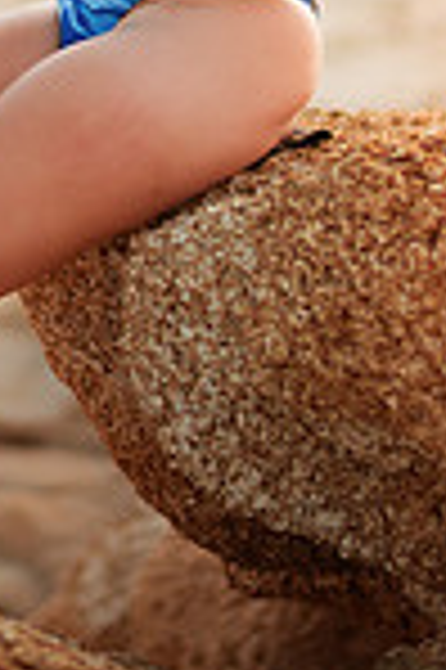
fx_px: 3259
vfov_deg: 11.5
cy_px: -193
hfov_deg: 7.8
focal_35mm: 175
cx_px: -41
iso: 80
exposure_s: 1/2500
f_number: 1.4
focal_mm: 58
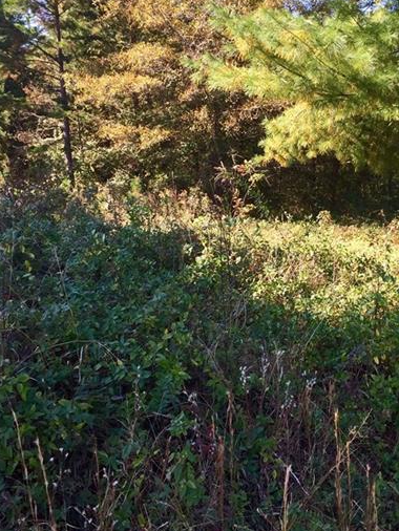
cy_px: 227
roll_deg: -0.2
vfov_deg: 42.8
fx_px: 676
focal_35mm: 44
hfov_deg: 32.5
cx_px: 282
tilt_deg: -4.9
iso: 32
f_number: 2.2
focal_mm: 4.15
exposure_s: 1/370
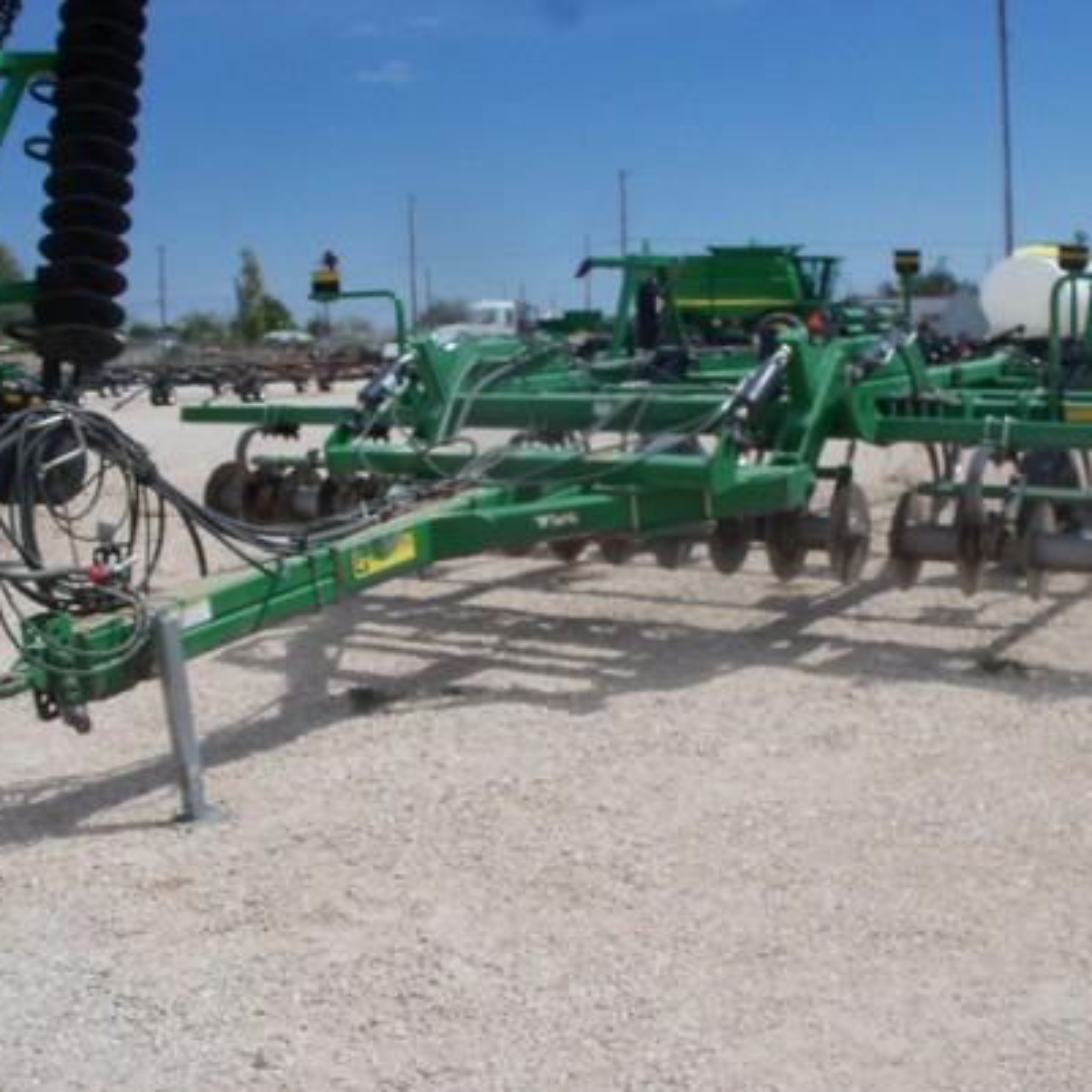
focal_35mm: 42
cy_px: 550
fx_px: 1499
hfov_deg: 39.9
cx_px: 656
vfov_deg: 40.0
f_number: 5.5
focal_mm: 6.3
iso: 80
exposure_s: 1/1000
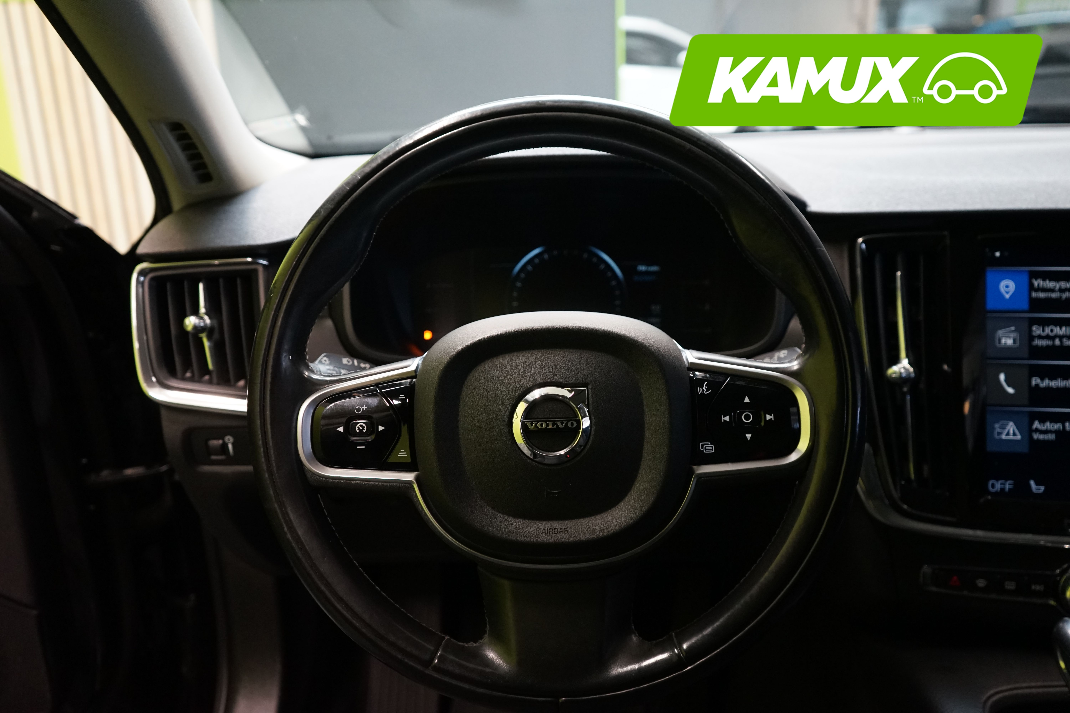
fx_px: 892
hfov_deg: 61.9
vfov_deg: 43.6
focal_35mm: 30
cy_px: 356
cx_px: 535
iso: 2500
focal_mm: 30
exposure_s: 1/30
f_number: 4.5
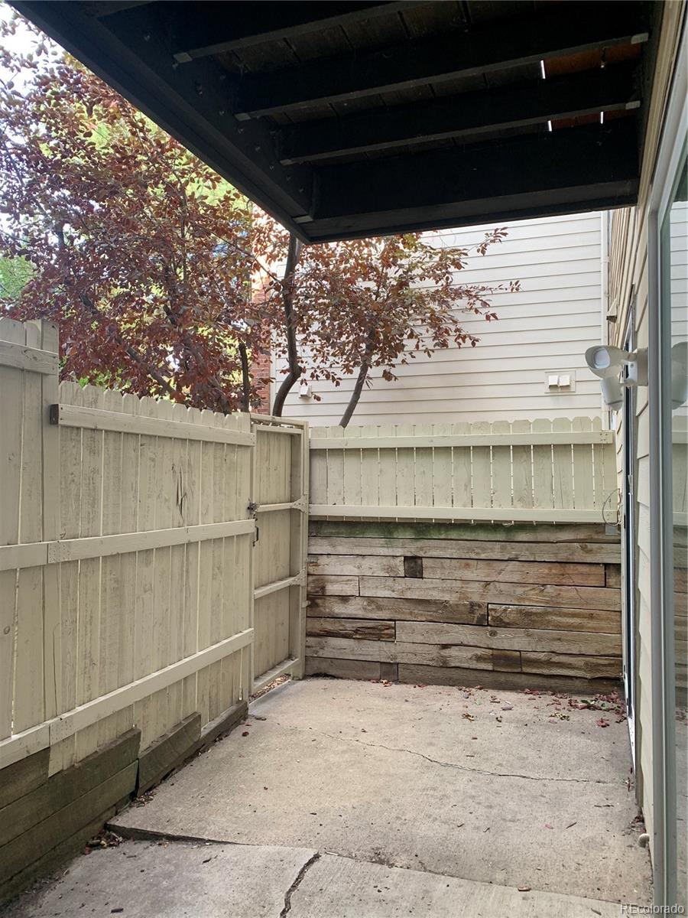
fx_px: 689
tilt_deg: +2.9
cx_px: 344
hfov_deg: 53.1
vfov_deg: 67.3
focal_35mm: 26
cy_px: 459
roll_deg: -0.3
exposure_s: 1/121
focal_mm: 4.25
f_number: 1.8
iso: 50
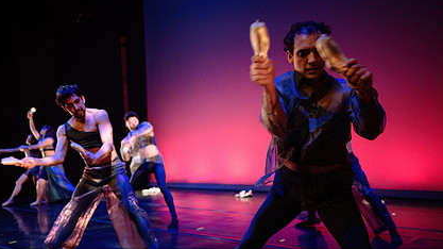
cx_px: 184
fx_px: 411
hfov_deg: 56.3
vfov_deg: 33.3
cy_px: 170
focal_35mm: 35
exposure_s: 1/400
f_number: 1.4
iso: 1000
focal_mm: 24
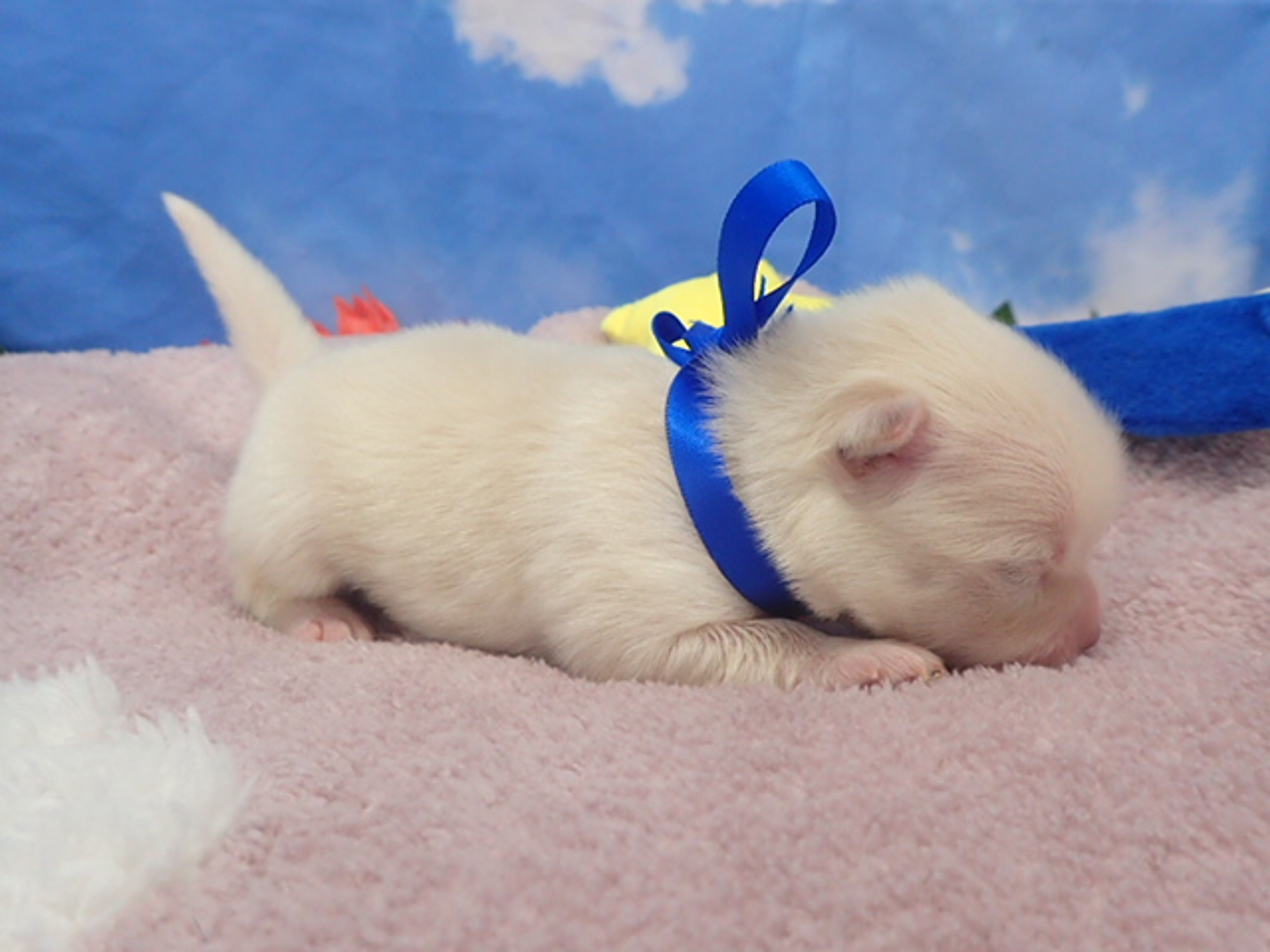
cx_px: 635
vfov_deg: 54.9
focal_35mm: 25
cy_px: 476
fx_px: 917
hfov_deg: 69.4
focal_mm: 4.5
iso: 400
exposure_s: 1/80
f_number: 2.8
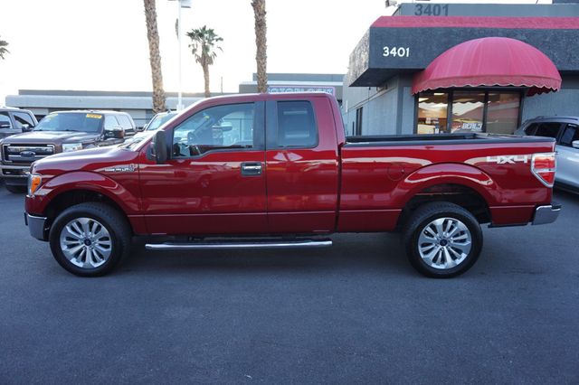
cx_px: 290
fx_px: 386
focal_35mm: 24
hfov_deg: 73.8
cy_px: 192
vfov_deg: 53.1
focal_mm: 16
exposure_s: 1/60
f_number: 4
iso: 125
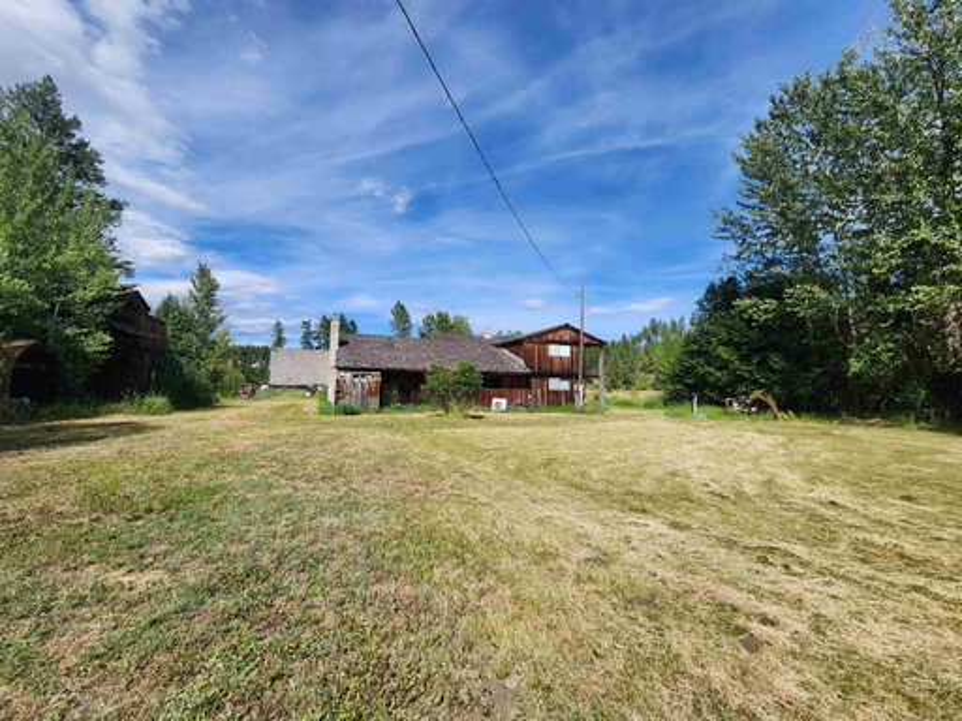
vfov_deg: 89.9
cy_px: 360
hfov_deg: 106.2
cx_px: 481
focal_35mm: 13
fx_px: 361
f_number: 2.2
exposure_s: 1/2210
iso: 50
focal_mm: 2.2
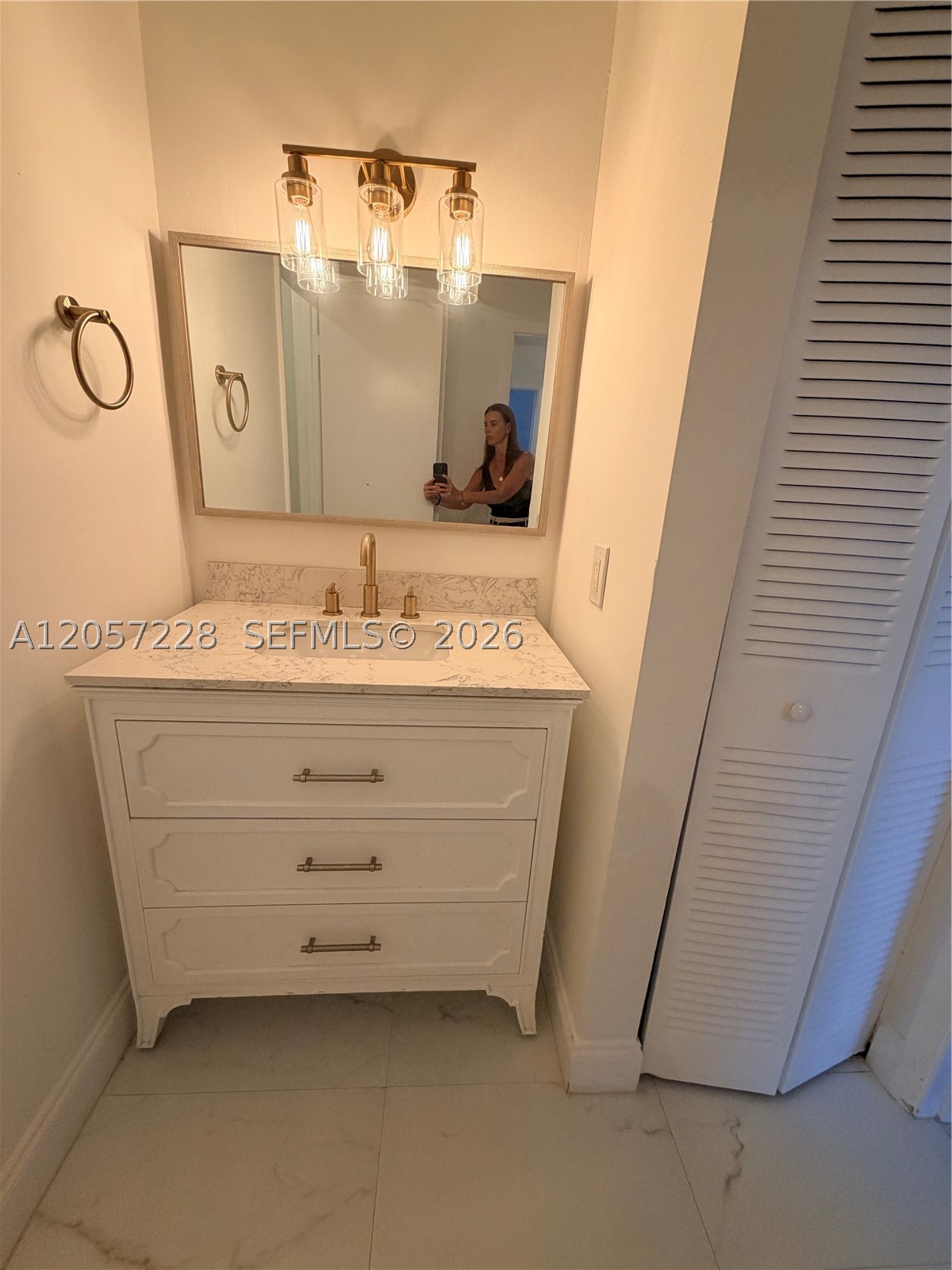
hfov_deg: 85.7
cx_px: 476
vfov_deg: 102.1
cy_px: 635
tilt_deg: -14.6
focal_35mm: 14
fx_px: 513
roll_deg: -3.7
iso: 200
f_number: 2.2
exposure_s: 1/120
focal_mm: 2.22
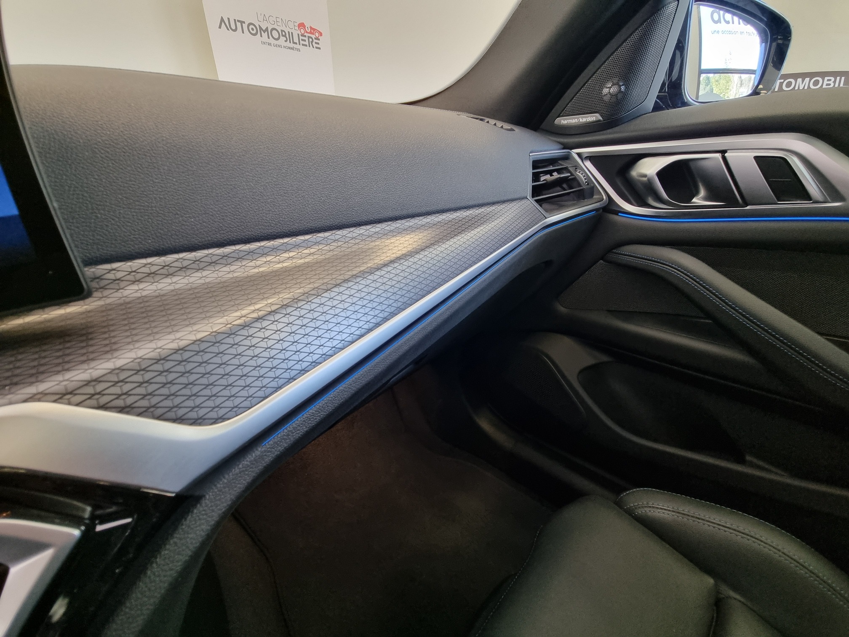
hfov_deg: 106.2
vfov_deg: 89.9
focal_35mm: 13
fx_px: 319
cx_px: 424
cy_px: 318
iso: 320
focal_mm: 2.2
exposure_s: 1/40
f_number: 2.2
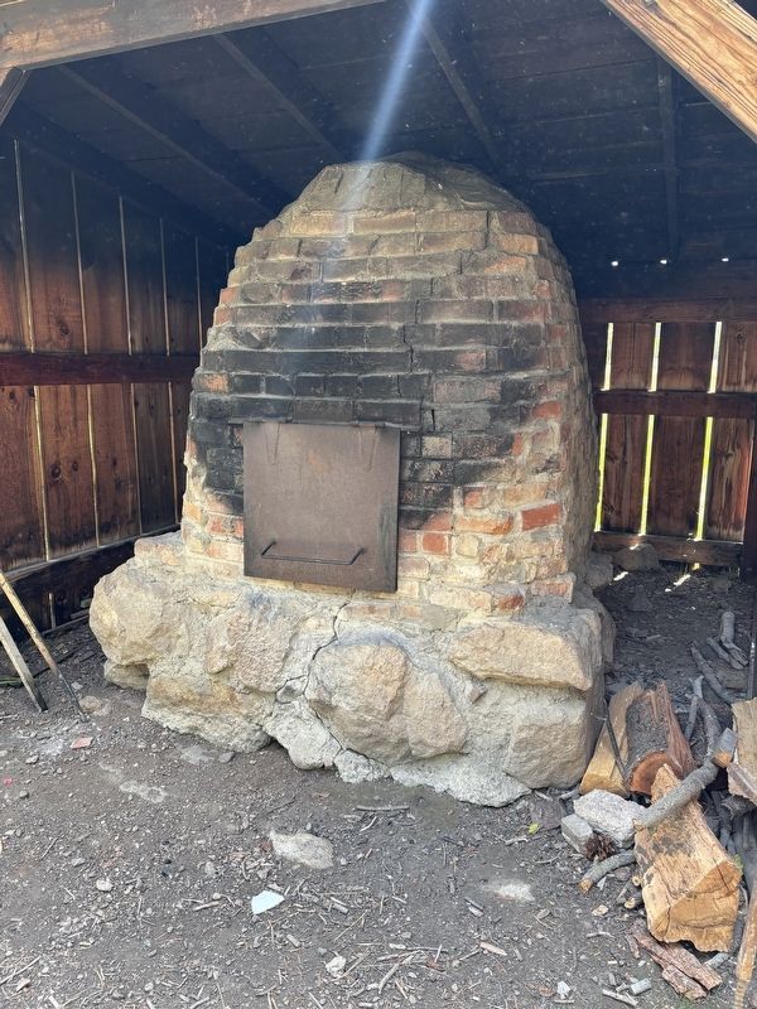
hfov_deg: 53.1
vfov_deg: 67.3
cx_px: 378
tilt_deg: -11.3
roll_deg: +0.0
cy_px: 504
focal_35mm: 26
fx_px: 758
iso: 64
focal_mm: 5.96
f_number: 1.6
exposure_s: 1/121
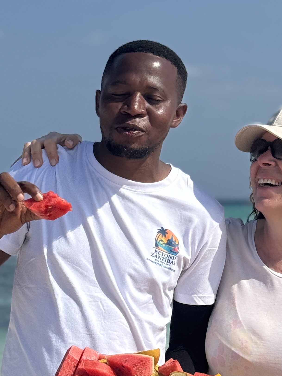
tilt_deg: +6.6
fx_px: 1292
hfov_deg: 12.3
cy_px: 55
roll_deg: -2.0
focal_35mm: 119
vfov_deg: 16.4
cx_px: 268
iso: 64
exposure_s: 1/7092
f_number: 1.78
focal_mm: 6.76
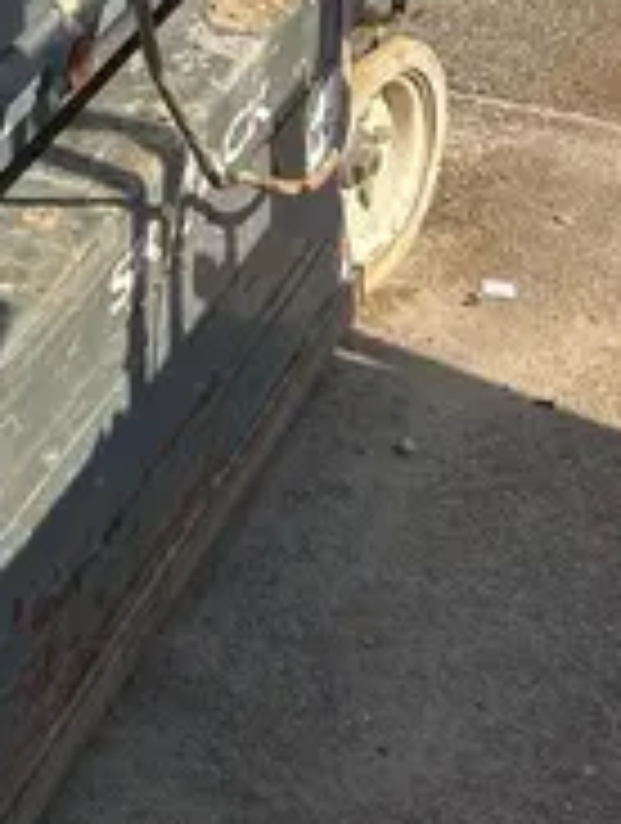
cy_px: -380
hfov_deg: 13.2
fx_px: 2479
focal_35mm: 104
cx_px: -405
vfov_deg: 17.2
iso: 50
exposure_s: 1/3165
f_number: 1.5
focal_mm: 5.7
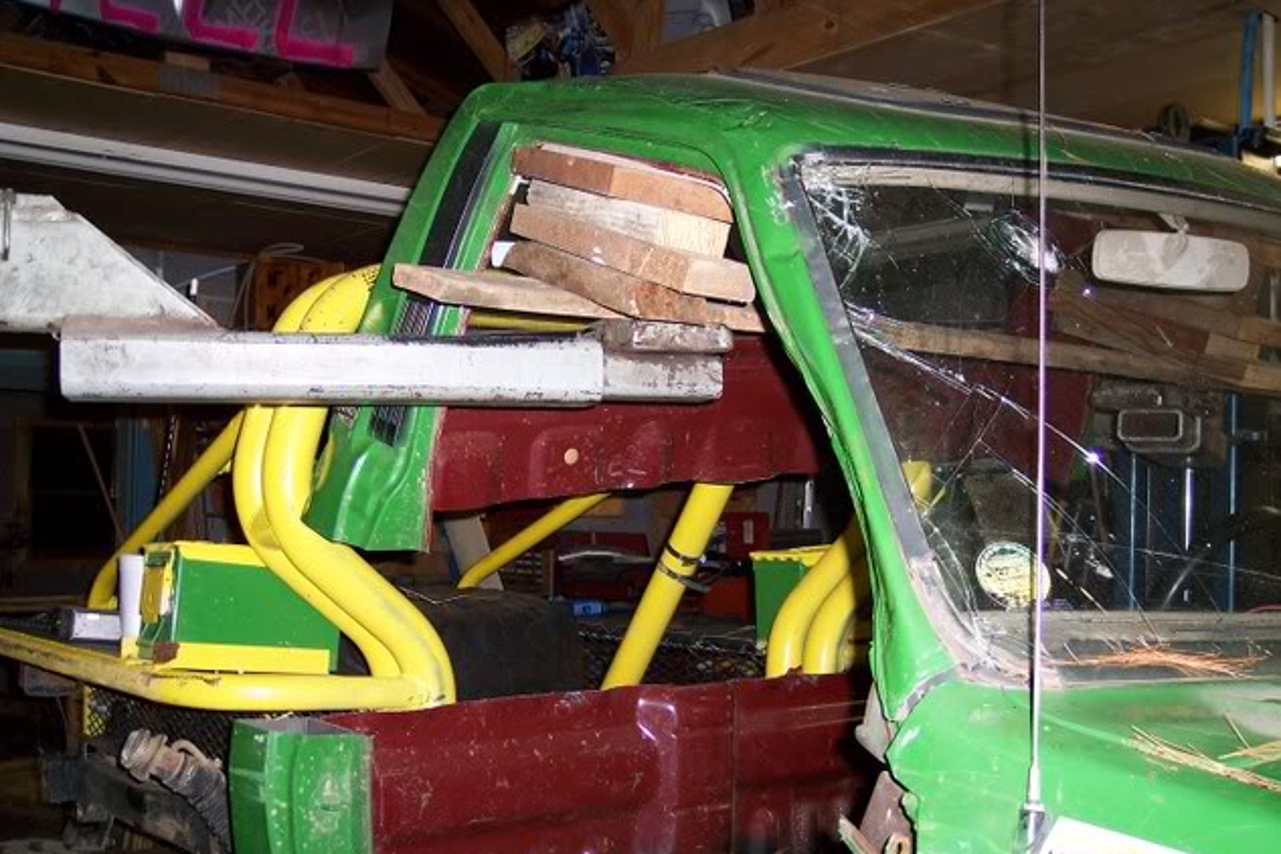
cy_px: 480
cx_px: 643
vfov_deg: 32.6
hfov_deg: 47.4
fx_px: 1459
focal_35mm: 41
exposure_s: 1/60
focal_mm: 8
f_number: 2.8
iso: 100
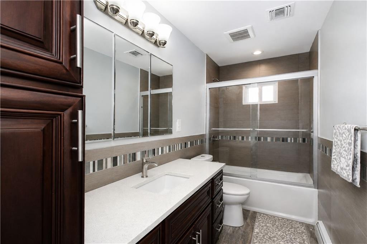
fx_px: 153
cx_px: 184
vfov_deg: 77.3
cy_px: 122
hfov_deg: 100.4
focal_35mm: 15
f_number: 9
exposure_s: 1/160
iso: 1250
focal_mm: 10
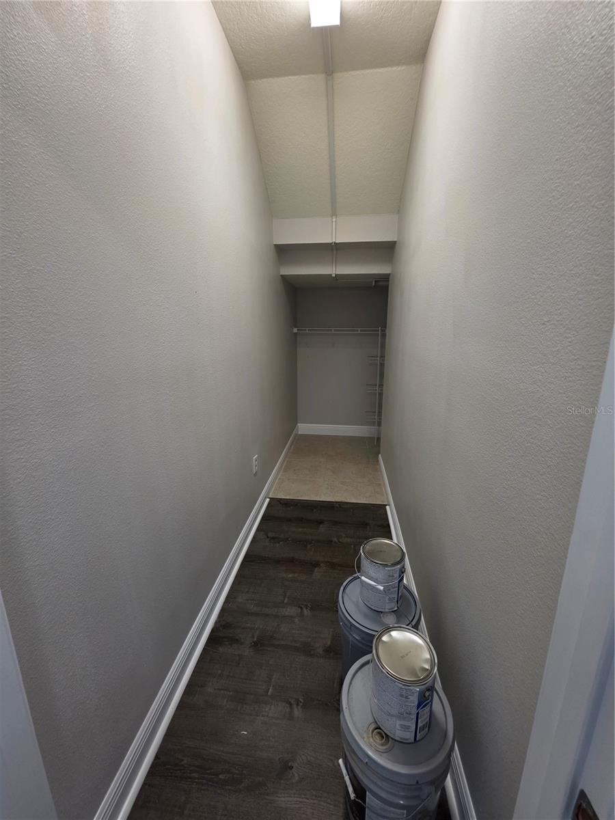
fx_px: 308
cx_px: 308
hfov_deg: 89.9
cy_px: 410
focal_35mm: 13
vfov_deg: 106.2
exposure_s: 1/60
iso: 160
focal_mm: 2.2
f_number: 1.9
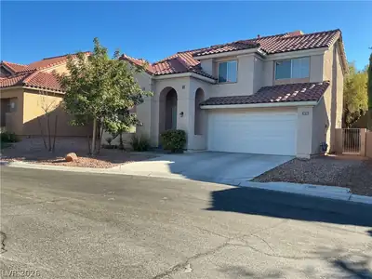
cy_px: 140
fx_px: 312
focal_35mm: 29
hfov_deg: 61.7
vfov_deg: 48.2
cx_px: 186
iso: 25
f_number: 1.8
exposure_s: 1/389
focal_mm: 3
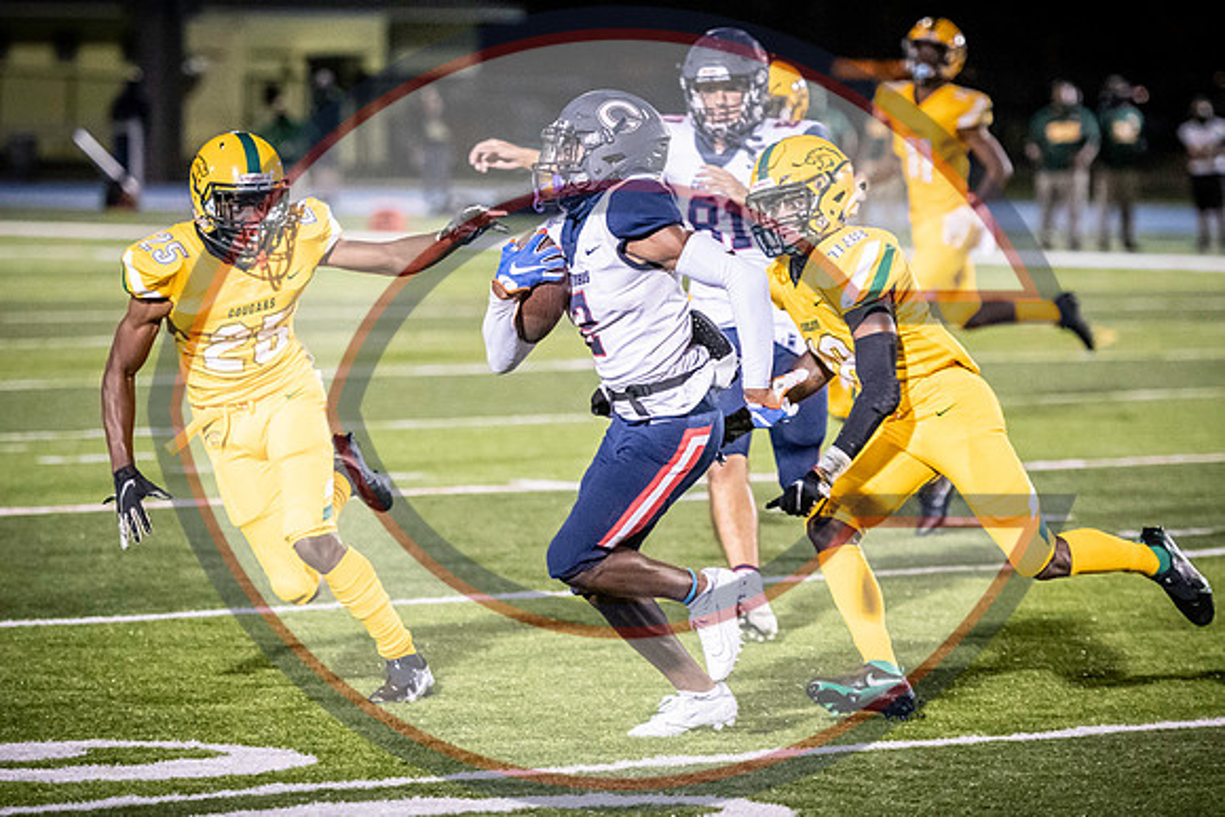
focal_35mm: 210
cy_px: 408
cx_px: 612
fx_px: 7147
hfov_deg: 9.8
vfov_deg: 6.5
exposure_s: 1/2000
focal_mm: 140
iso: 9000
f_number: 2.8
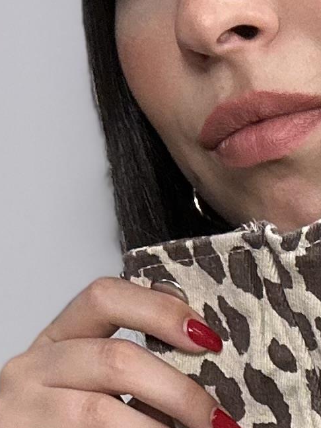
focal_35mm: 143
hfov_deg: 10.2
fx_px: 1768
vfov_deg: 11.8
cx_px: 398
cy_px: 945
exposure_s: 1/50
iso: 64
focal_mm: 2.69
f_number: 1.9
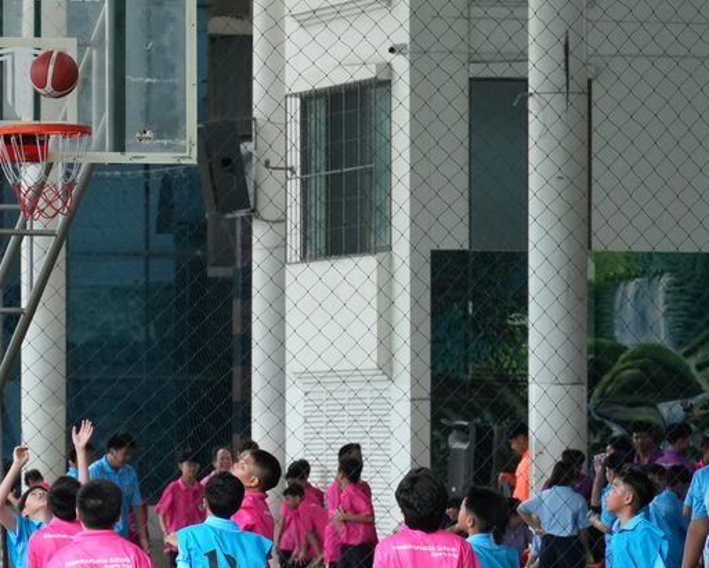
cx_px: 234
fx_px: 5312
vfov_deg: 6.1
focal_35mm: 253
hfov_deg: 7.6
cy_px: 329
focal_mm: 82
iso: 2000
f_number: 5.6
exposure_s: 1/640
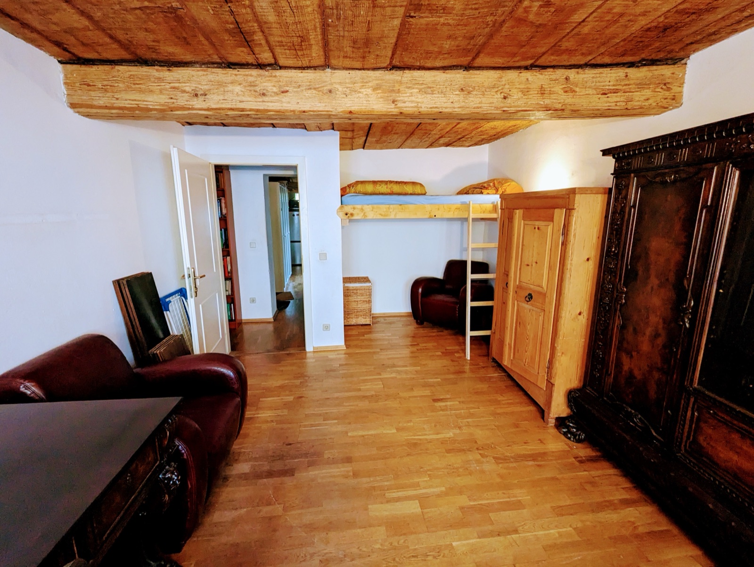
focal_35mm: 16
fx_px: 349
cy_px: 284
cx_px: 377
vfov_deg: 78.2
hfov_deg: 94.4
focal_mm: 2.35
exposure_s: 1/28.2
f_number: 2.2
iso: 355
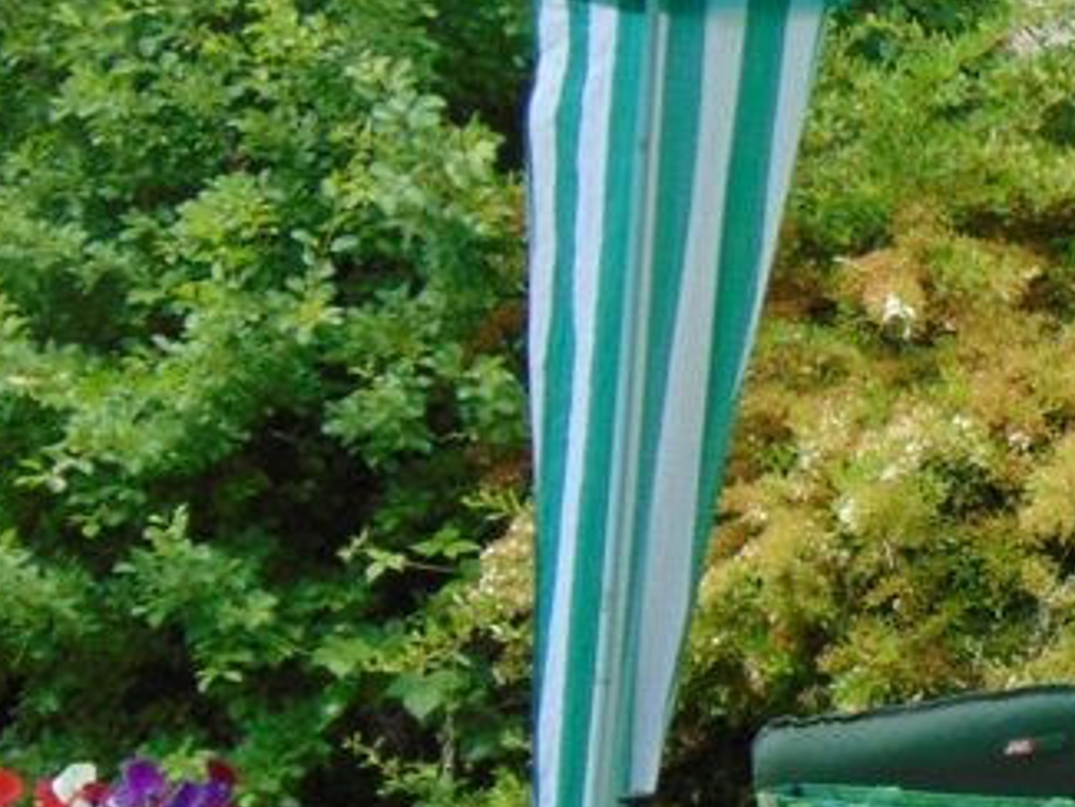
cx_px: 1591
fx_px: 3231
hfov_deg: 17.1
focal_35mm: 104
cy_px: 767
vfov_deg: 14.1
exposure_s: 1/400
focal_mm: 5.8
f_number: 3.2
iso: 80
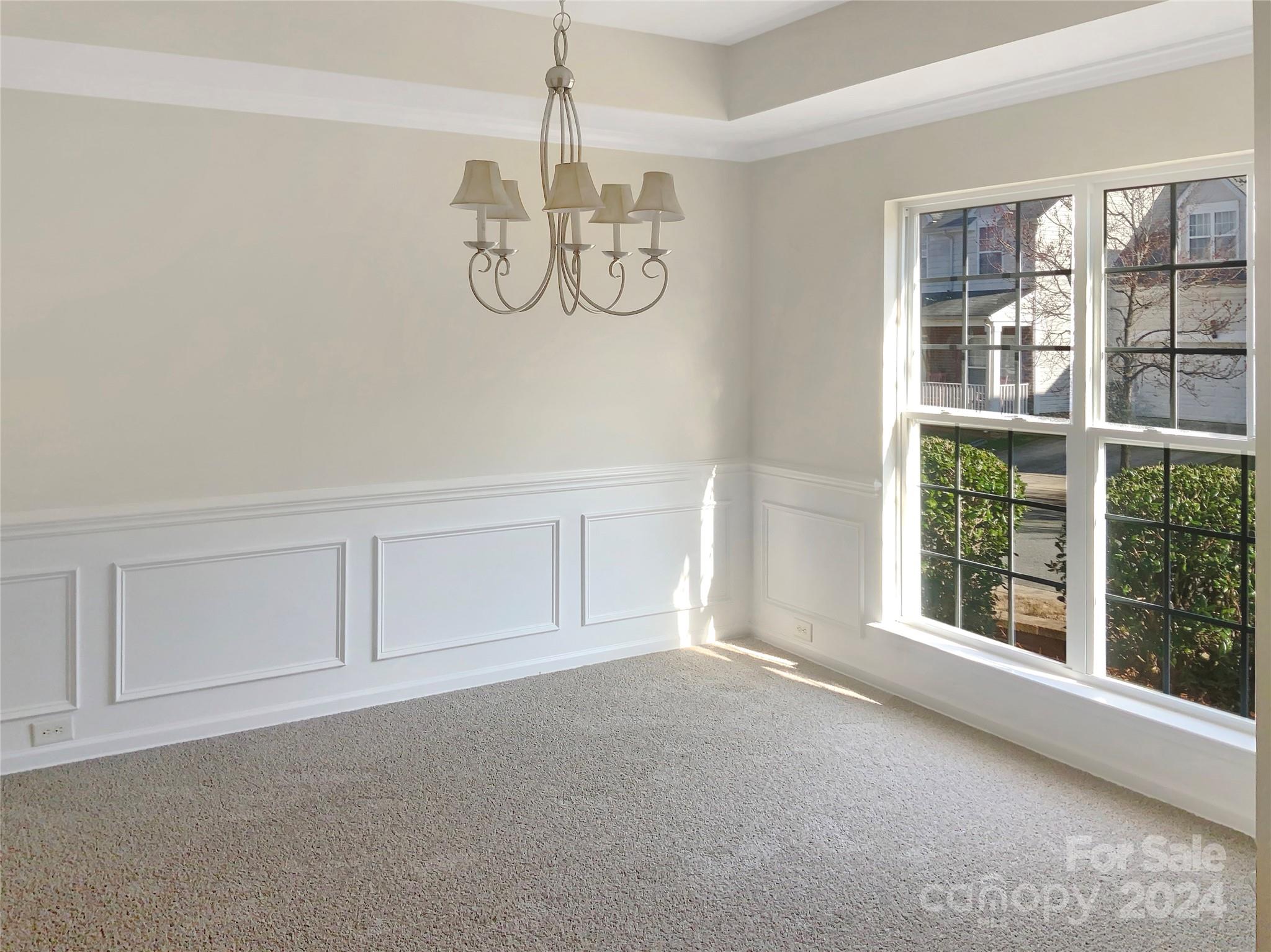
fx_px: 1065
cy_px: 476
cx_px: 636
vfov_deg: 48.2
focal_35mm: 29
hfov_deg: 61.7
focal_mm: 3
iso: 16
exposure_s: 1/129
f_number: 1.8
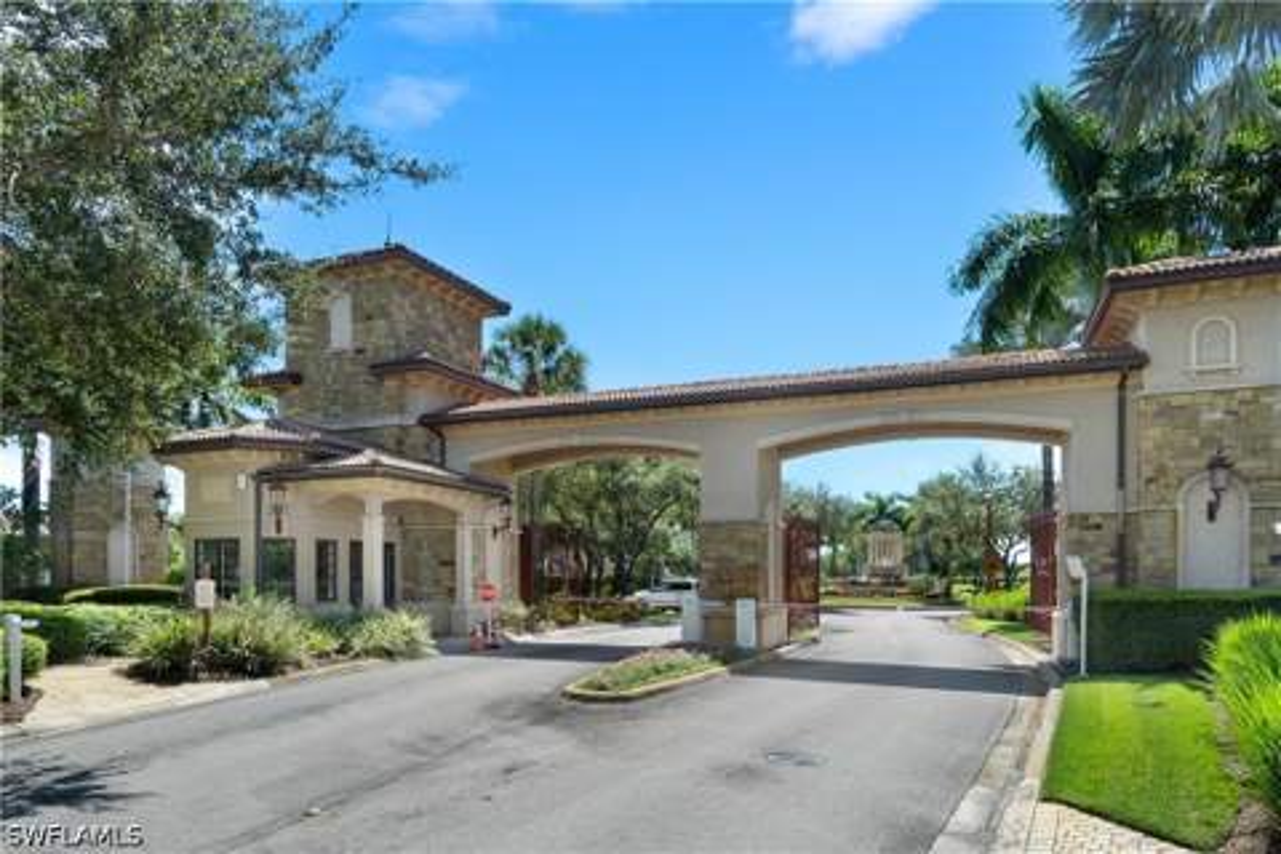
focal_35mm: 21
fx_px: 747
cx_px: 640
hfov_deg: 81.2
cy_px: 427
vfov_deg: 59.5
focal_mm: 14
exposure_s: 1/320
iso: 100
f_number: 5.6
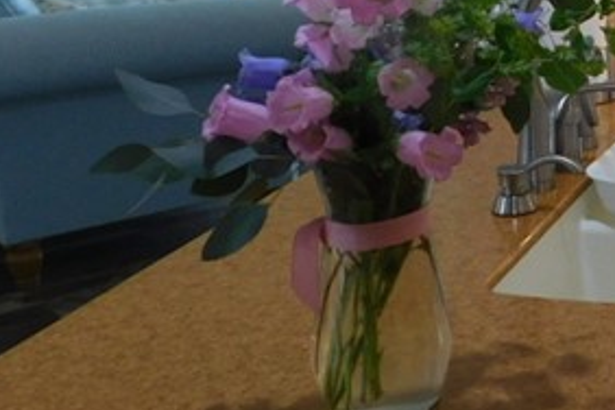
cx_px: 994
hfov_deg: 19.5
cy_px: -63
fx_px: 1486
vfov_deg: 15.2
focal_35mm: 87
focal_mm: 4
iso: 125
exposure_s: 1/50
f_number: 3
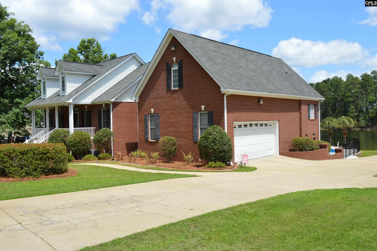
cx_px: 188
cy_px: 126
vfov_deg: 43.5
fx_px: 314
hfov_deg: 62.0
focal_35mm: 30
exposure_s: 1/200
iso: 100
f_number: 9
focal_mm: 20
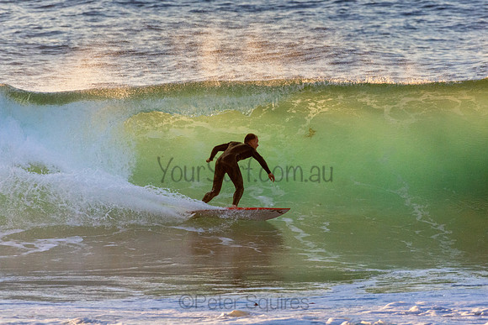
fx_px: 10169
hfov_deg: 2.7
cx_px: 244
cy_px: 162
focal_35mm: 750
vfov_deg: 1.8
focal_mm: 500
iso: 1250
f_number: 5.6
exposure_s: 1/2000
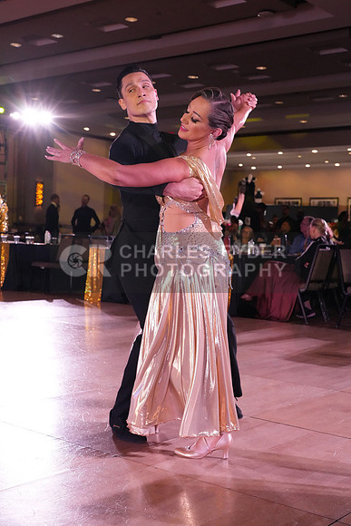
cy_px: 263
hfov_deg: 28.7
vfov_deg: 41.9
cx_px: 176
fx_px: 687
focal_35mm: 47
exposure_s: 1/400
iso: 6400
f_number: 5.6
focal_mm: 47
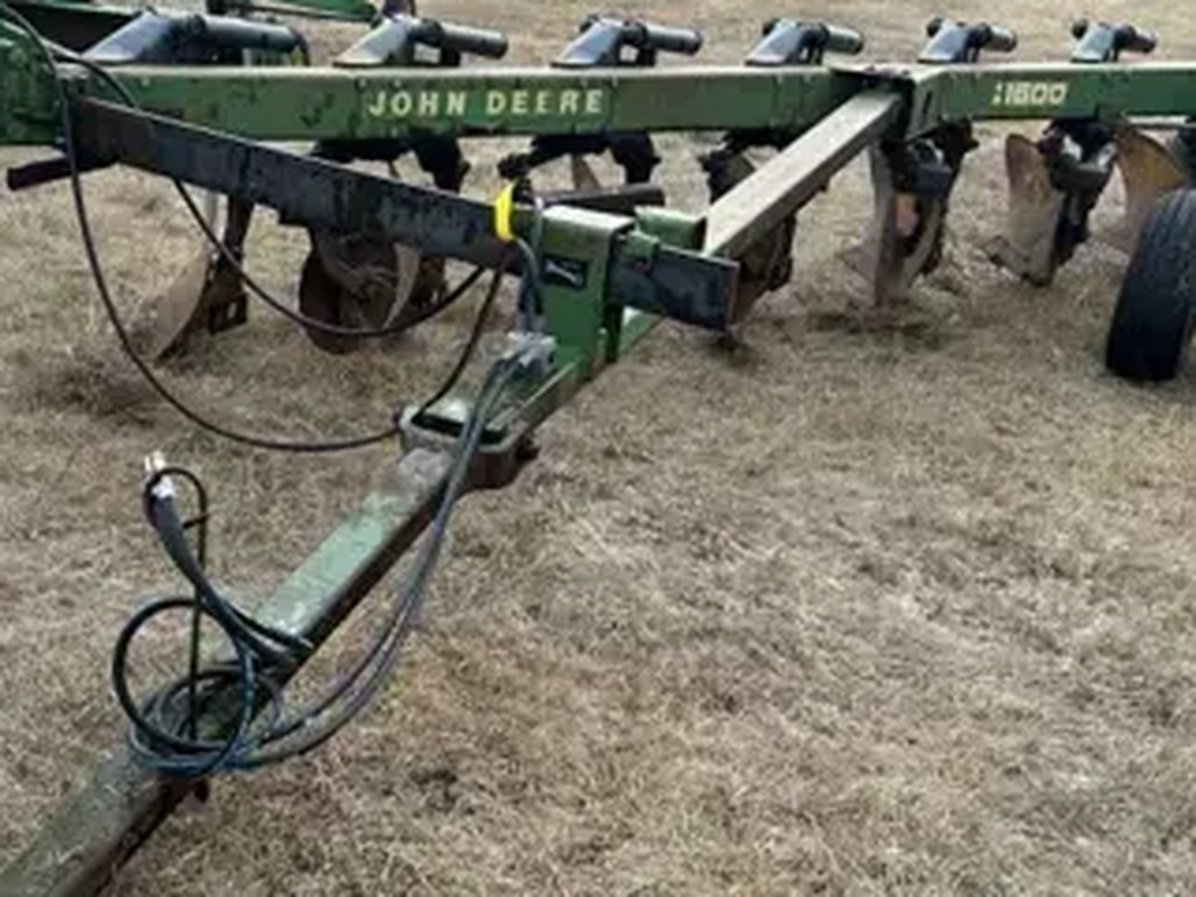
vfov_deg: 30.2
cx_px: 411
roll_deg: -0.5
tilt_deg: -14.7
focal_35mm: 48
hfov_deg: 39.2
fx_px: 1658
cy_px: 542
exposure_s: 1/1072
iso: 80
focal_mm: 6.86
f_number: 1.78
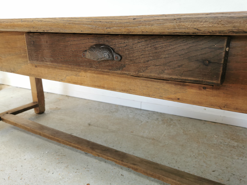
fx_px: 193
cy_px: 92
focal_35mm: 27
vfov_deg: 51.4
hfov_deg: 65.3
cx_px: 124
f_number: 1.8
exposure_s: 1/100
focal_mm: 5.58
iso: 125
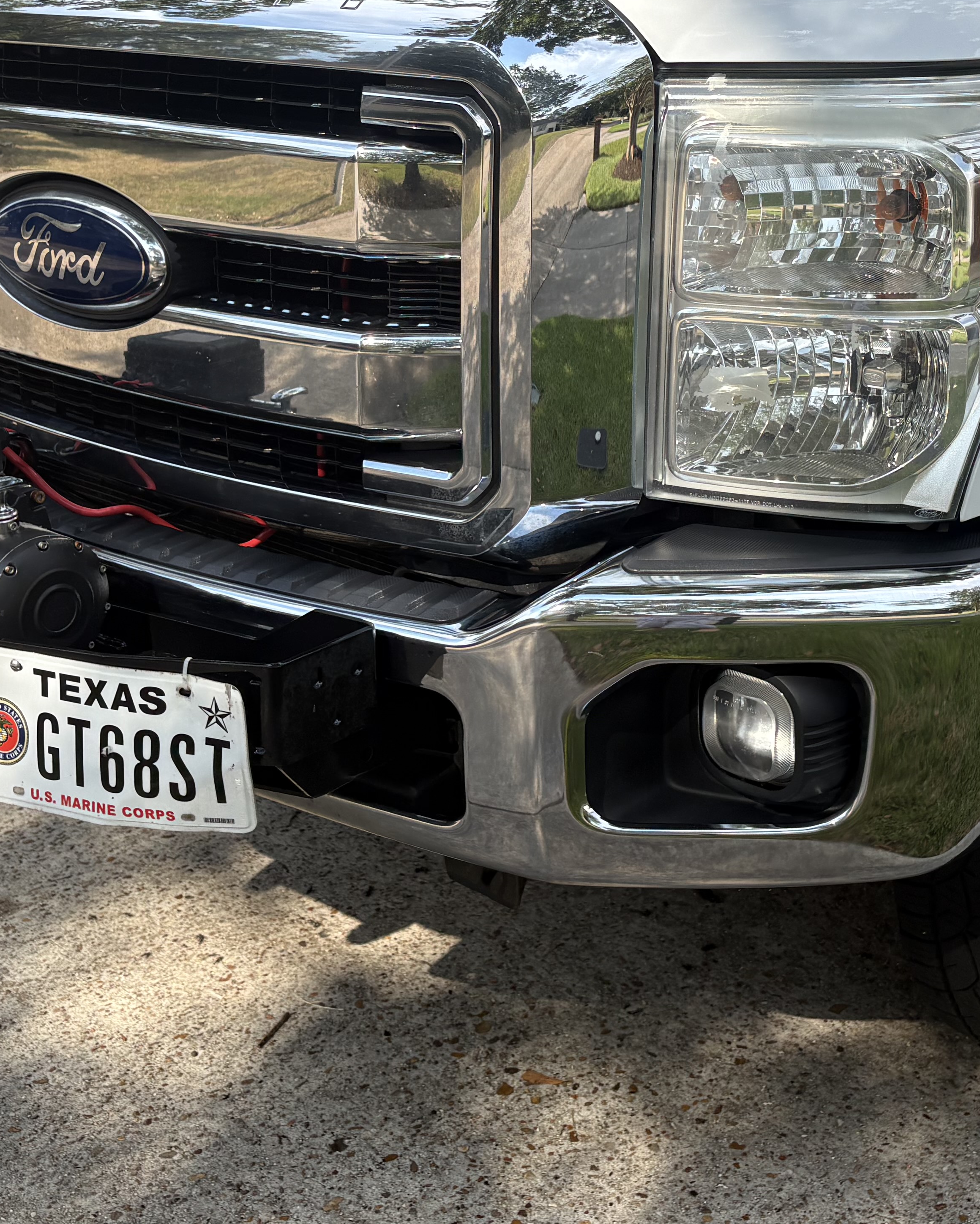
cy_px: 372
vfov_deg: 36.8
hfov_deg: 30.2
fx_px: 1813
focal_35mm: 50
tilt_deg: -12.1
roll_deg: -3.5
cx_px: 541
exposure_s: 1/1196
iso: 50
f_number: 1.6
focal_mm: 5.96
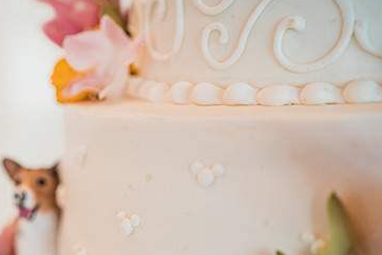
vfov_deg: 17.0
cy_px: 201
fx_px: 850
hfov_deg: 25.0
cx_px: 90
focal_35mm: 80
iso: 1250
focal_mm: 50
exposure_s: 1/160
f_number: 2.5
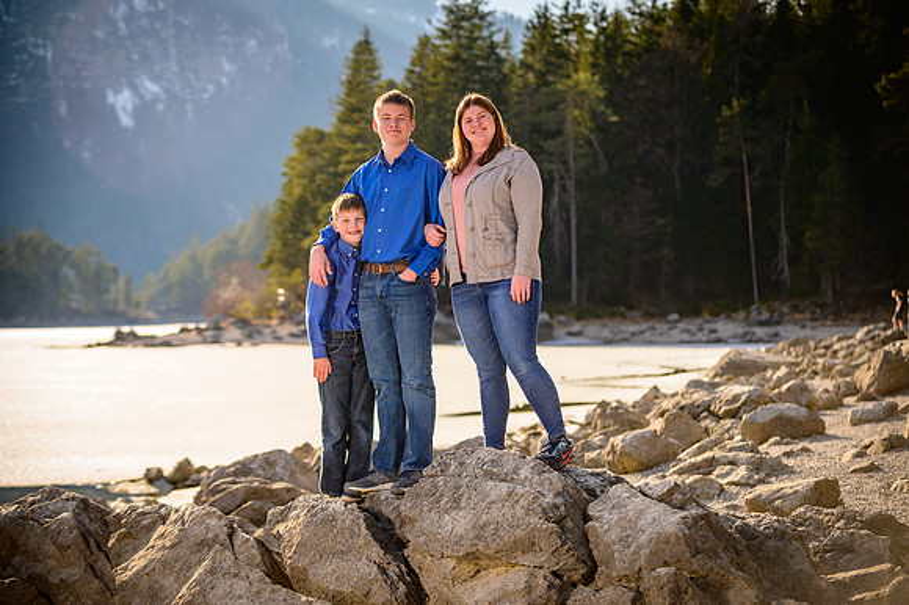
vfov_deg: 16.6
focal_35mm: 82
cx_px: 454
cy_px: 302
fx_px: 2069
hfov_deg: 24.8
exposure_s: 1/1250
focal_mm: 82
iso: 125
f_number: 3.5
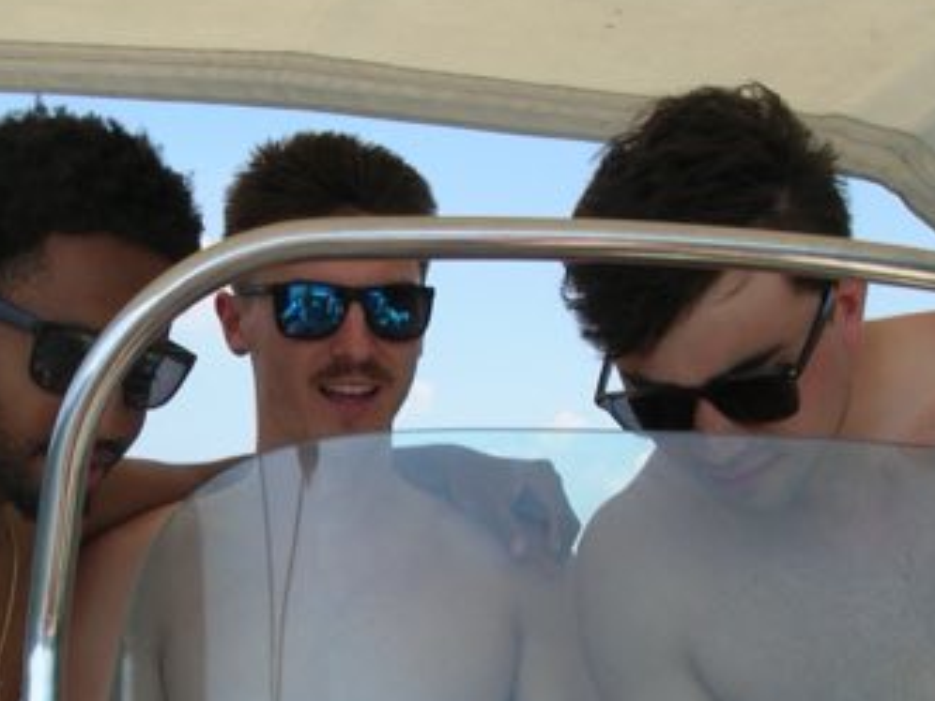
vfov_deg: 22.2
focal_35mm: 65
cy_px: 593
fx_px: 1756
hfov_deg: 29.7
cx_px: 363
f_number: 3.7
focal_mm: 6
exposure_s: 1/420
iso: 50
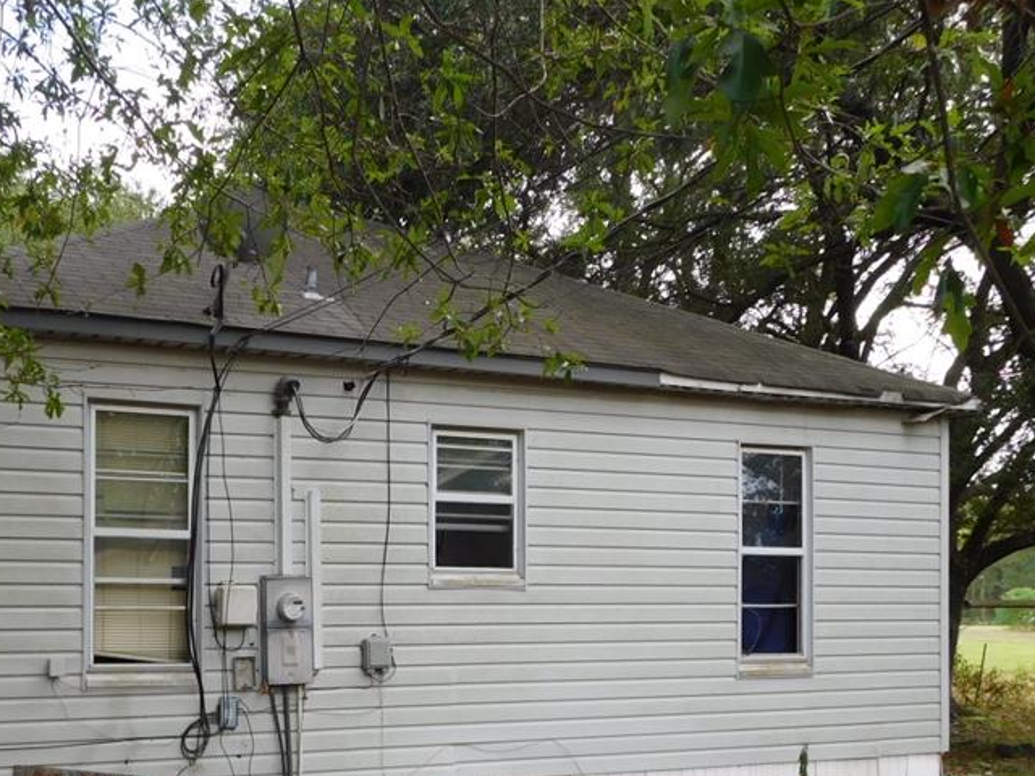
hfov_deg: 39.2
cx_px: 344
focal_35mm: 48
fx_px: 1435
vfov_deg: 29.6
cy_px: 618
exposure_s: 1/200
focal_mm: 5.3
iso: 125
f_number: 3.2
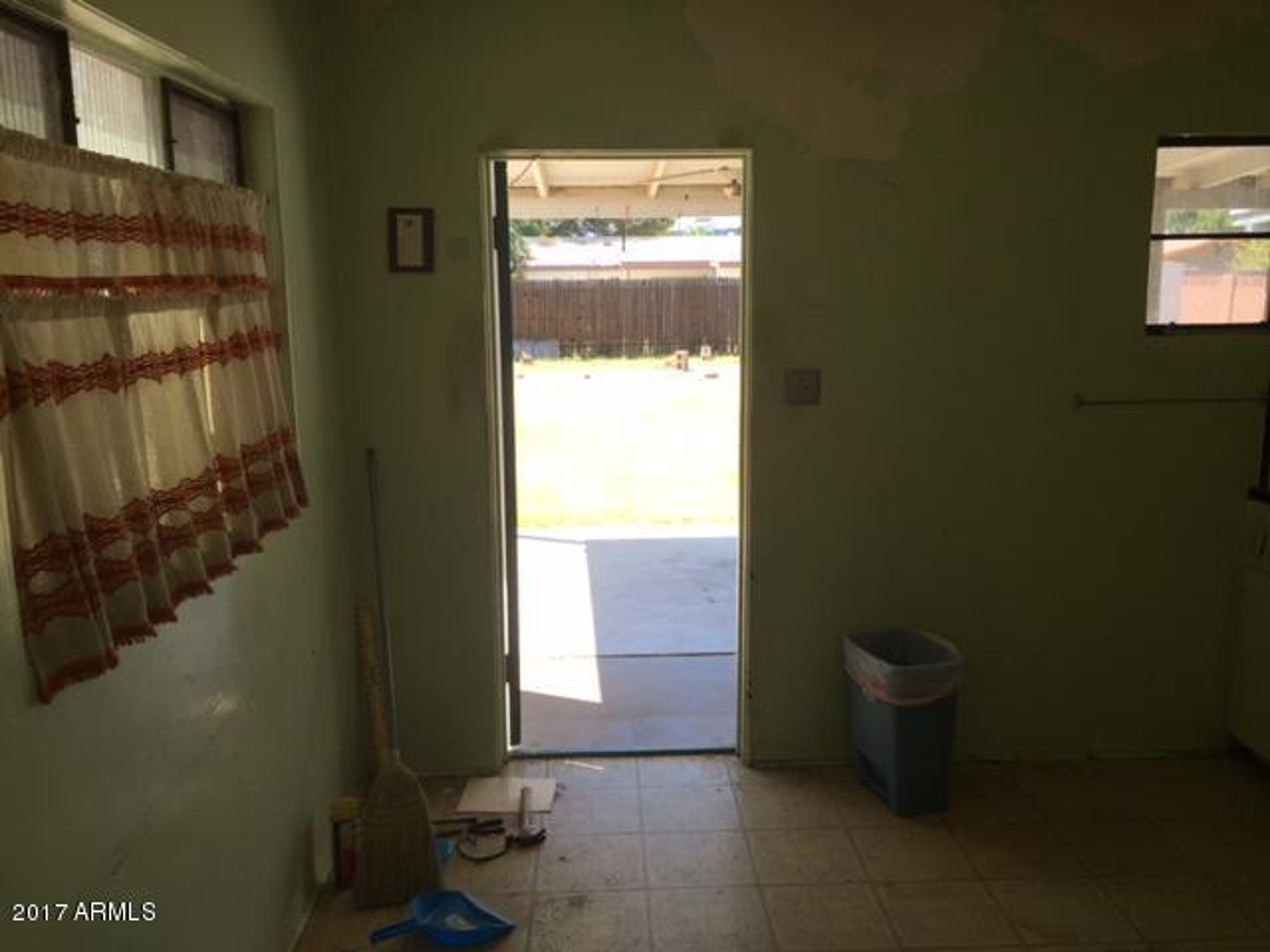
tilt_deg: -11.3
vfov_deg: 48.2
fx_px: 1064
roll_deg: +0.2
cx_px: 635
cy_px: 476
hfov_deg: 61.7
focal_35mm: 29
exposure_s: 1/363
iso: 32
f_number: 2.2
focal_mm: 4.15
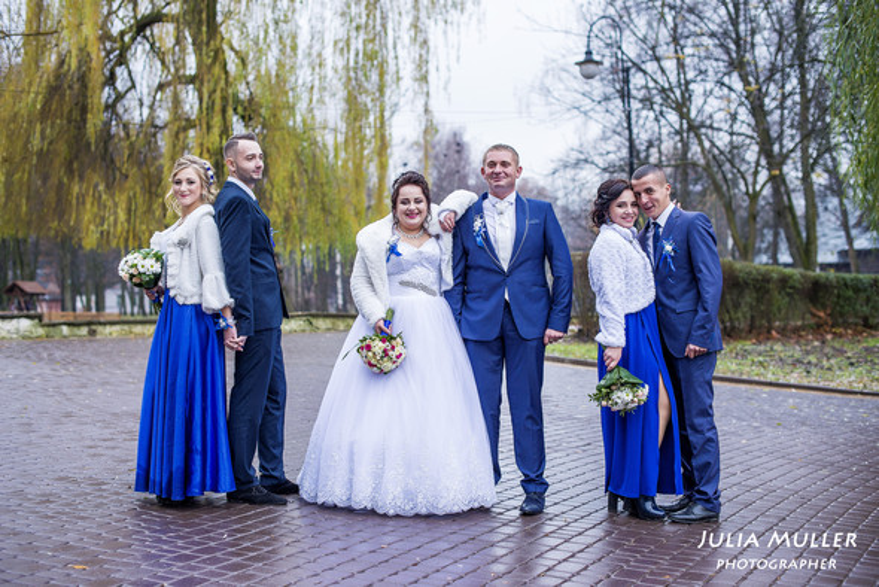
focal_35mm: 50
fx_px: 1221
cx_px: 440
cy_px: 294
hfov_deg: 39.6
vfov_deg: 27.0
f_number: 2.8
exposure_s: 1/125
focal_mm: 50
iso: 500
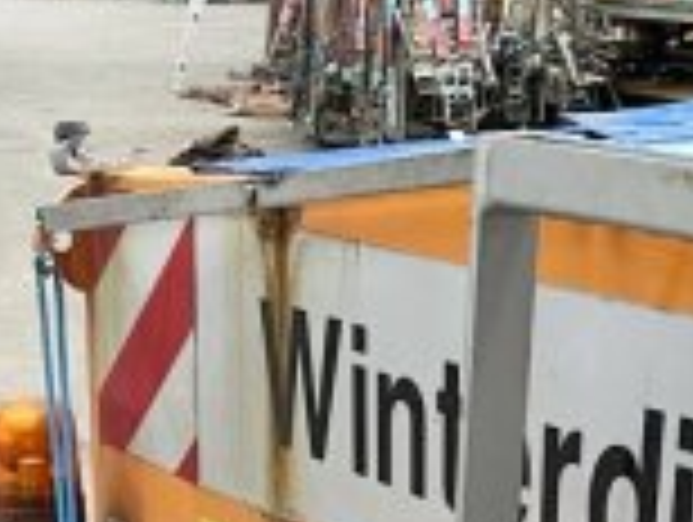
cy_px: 698
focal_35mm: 108
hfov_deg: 18.1
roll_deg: -0.2
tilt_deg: -24.1
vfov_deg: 13.2
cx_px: 162
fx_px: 2165
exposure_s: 1/70
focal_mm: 5.7
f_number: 1.5
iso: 125
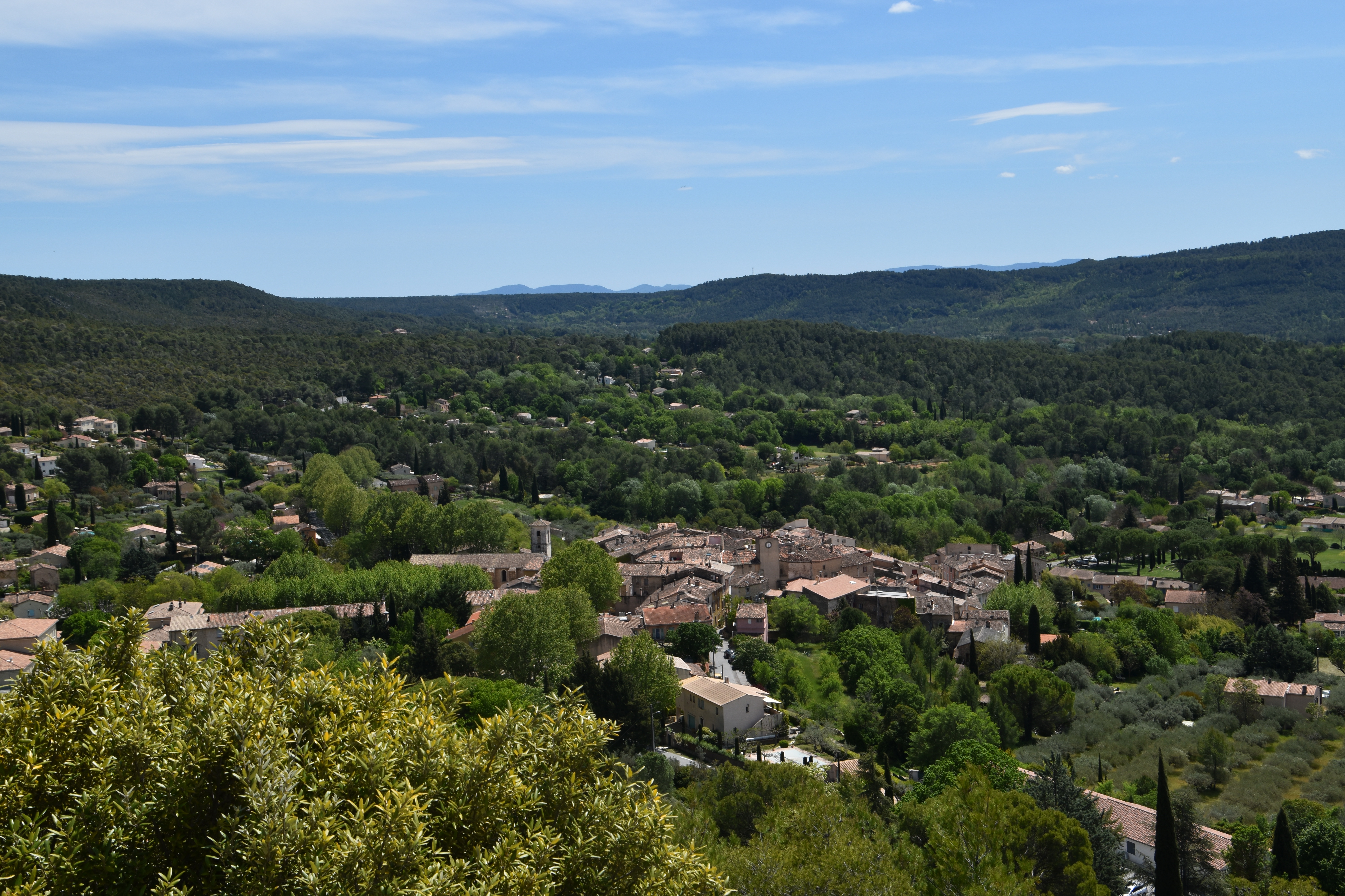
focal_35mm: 46
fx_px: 1737
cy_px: 448
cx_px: 672
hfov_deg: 42.3
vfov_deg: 28.9
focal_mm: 31
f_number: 11
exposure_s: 1/200
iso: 100
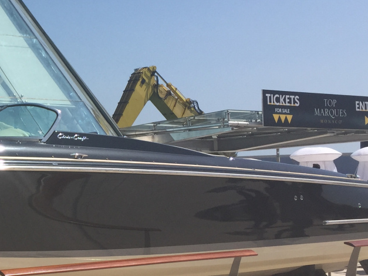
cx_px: -21
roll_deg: +0.9
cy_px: 149
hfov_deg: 24.8
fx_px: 787
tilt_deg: +3.2
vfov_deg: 19.9
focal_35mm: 74
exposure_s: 1/3968
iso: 32
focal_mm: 4.15
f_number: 2.2
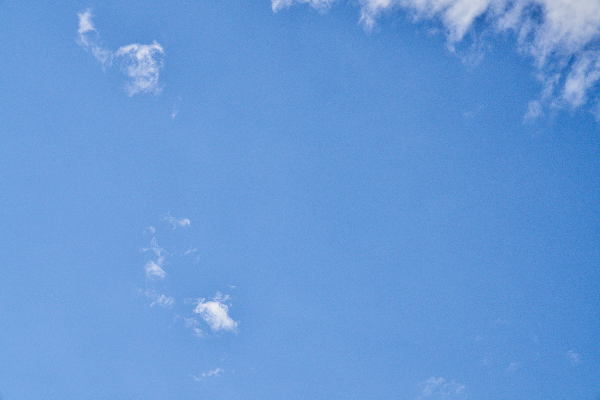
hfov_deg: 28.8
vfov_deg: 19.5
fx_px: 1167
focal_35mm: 70
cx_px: 300
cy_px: 200
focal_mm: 70
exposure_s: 1/640
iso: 100
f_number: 9
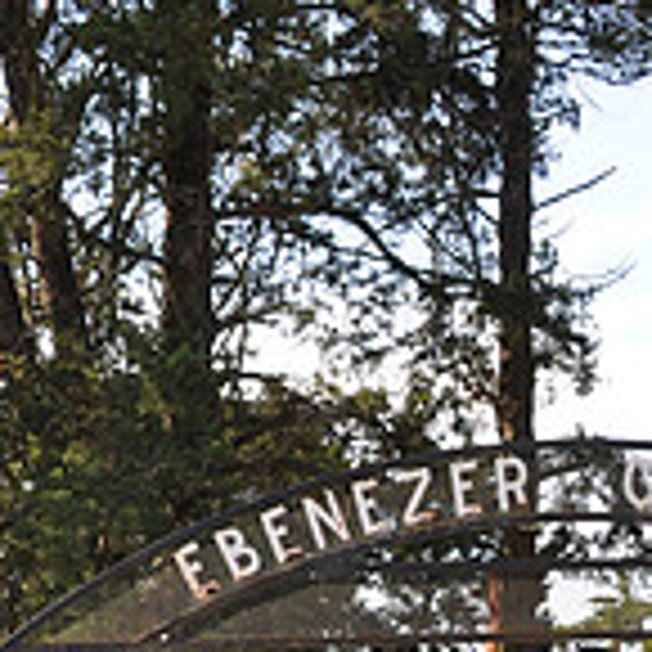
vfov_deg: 10.5
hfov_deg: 10.7
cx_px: 576
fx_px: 3473
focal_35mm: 163
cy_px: 812
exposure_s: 1/80
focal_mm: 32
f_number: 9
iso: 200
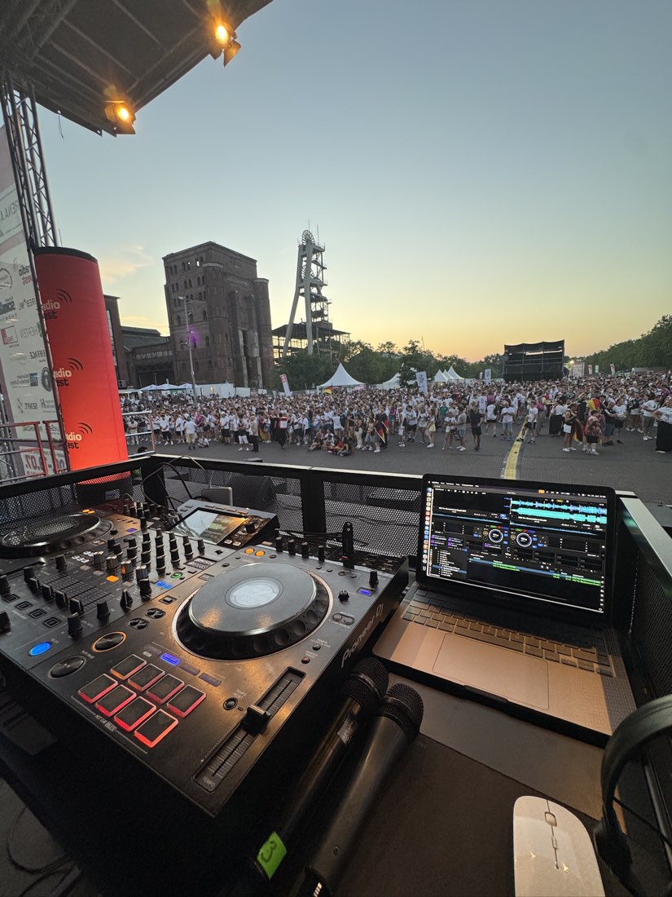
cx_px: 336
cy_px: 448
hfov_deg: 85.7
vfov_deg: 102.1
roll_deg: +2.9
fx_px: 362
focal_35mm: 14
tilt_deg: -8.7
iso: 125
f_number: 2.2
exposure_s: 1/100
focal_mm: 2.22
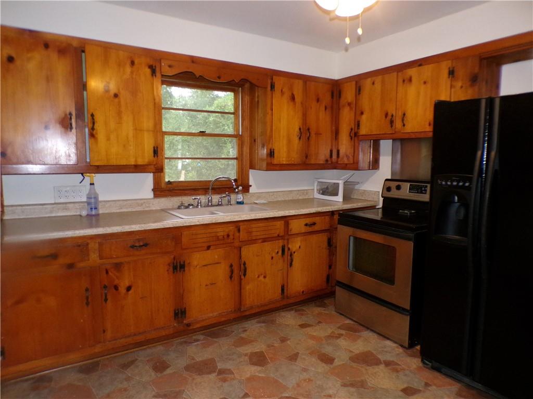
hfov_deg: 71.6
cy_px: 200
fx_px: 370
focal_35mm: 24
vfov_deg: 56.8
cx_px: 266
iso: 503
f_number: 3
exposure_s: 1/34
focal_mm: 4.3
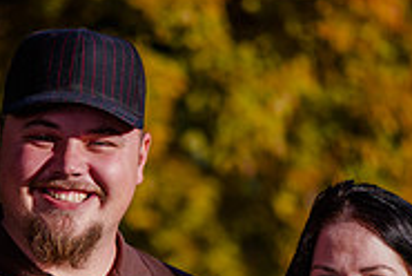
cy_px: 293
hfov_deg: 6.3
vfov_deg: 4.2
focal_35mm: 329
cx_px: 158
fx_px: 3771
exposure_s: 1/800
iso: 125
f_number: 2.8
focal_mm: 105
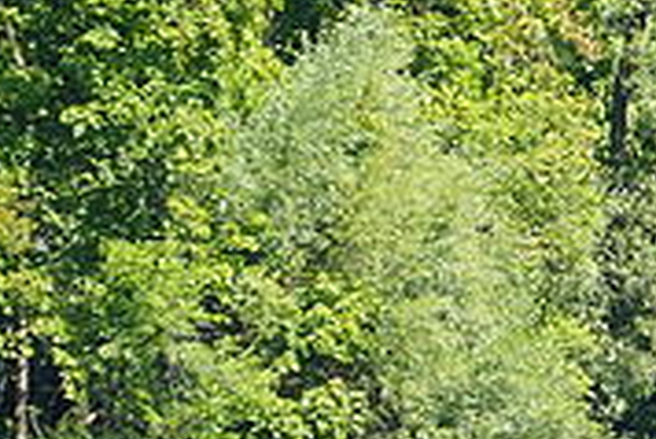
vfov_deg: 1.5
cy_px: 448
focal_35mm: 933
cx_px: 1142
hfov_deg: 2.2
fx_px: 17015
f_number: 6.3
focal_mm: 205
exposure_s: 1/250
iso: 200
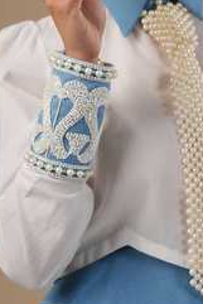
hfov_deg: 12.5
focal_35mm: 109
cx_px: 165
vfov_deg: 18.7
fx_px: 921
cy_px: 86
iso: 125
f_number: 2.8
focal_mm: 50
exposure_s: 1/125
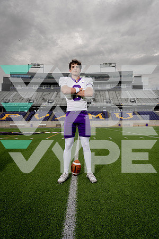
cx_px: 80
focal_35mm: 25
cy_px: 120
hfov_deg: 51.3
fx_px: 166
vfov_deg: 71.5
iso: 100
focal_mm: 25
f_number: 8
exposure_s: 1/250
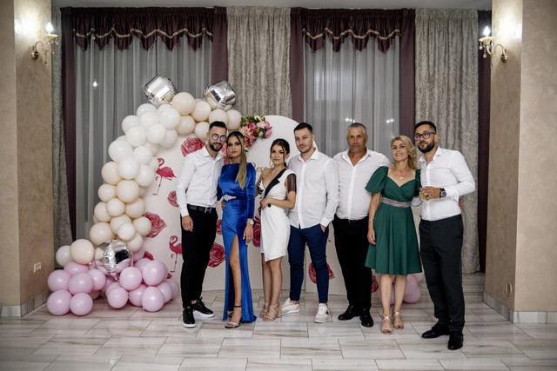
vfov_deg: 37.9
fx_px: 542
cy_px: 186
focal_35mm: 35
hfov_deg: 54.4
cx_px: 278
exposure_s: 1/160
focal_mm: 23
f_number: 2
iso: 800
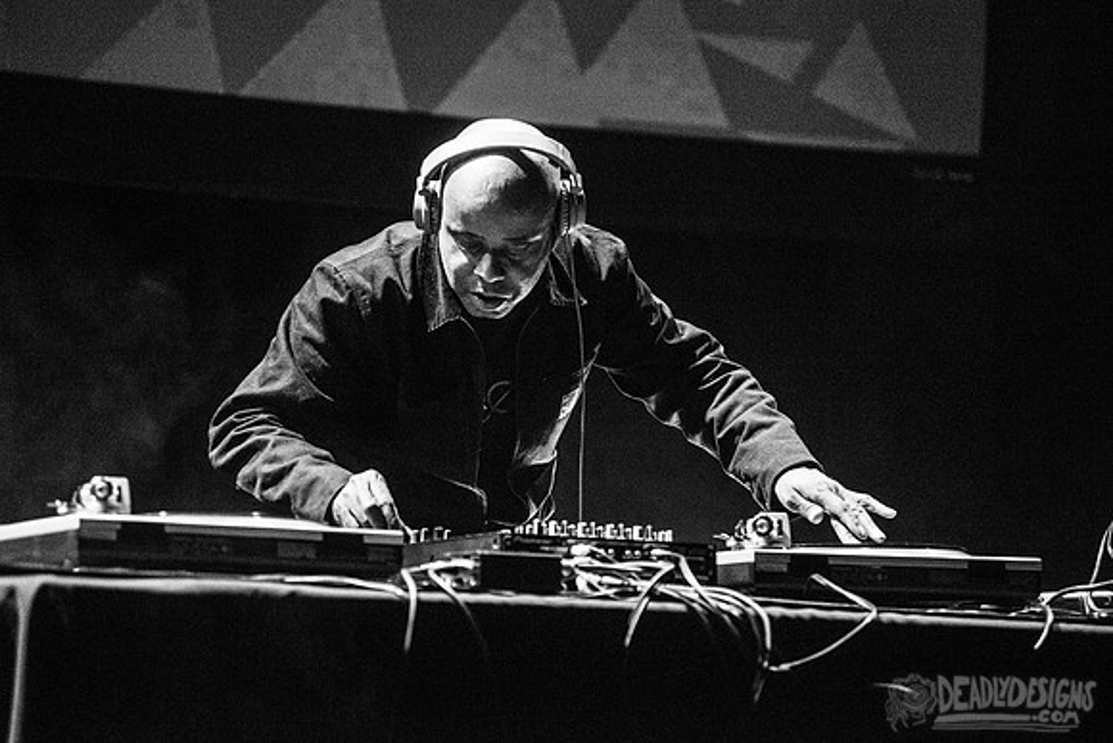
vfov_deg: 6.9
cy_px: 372
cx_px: 556
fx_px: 6184
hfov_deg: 10.3
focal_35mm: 200
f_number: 3.2
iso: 3200
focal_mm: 200
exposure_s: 1/125
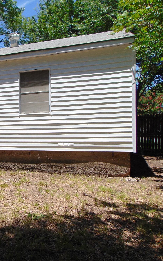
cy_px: 132
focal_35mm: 36
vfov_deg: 54.0
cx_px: -13
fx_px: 256
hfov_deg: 31.6
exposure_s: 1/200
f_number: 7.7
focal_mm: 4.5
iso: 80
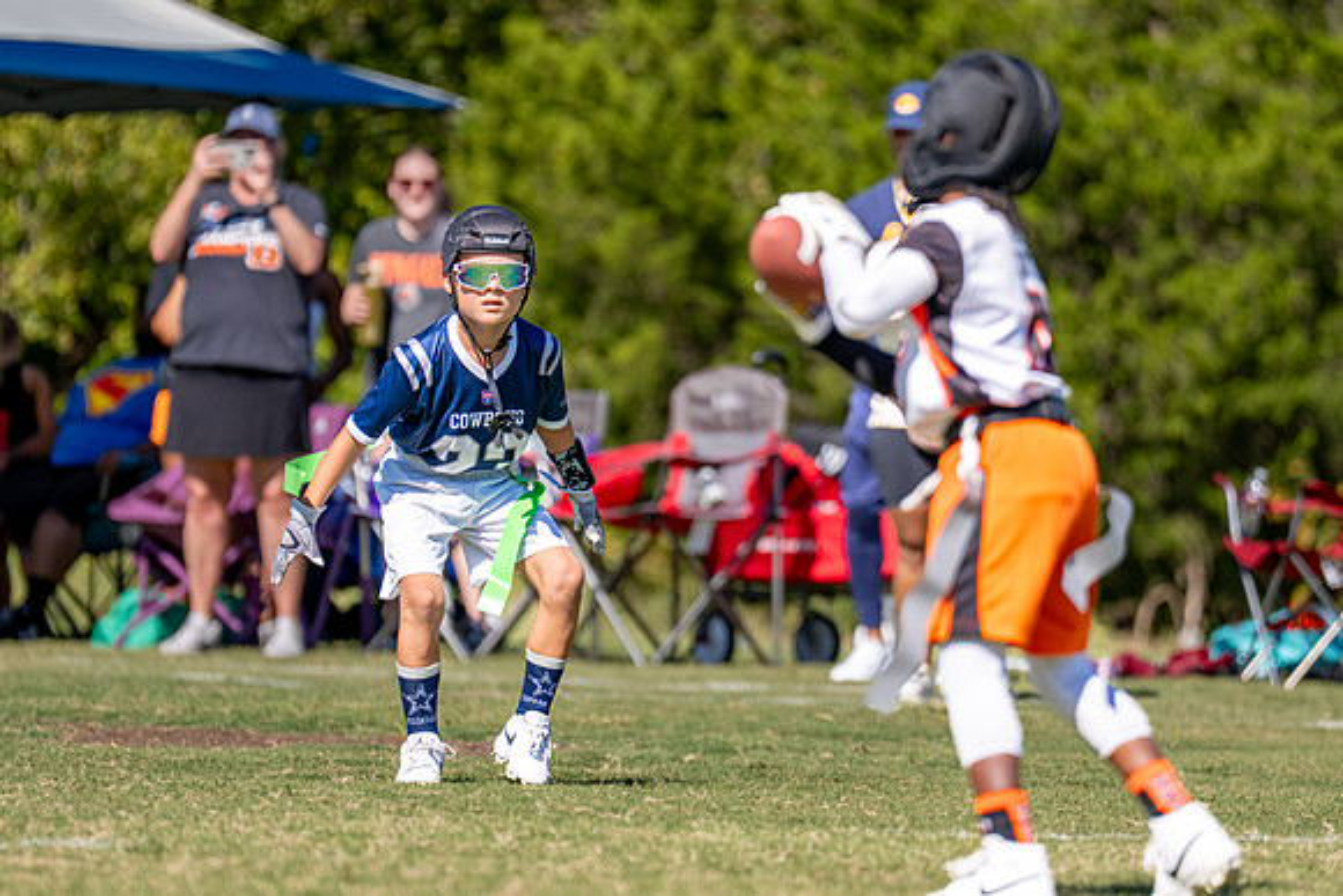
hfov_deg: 5.9
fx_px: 12947
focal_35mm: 347
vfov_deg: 4.0
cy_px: 482
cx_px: 733
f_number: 2.8
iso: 160
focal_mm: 200
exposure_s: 1/3200
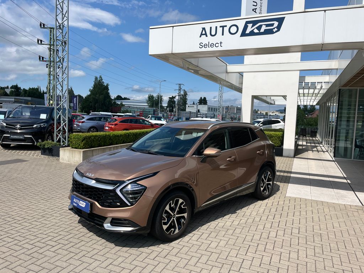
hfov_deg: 67.3
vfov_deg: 53.1
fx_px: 273
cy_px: 136
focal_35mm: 26
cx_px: 182
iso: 50
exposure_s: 1/6173
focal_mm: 5.1
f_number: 1.6
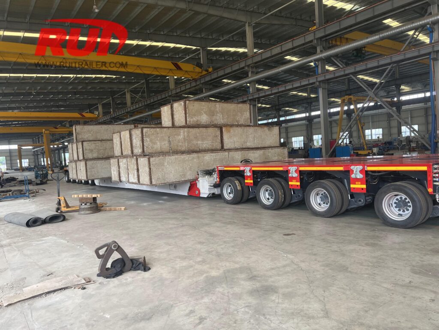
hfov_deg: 67.3
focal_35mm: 26
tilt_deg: -1.7
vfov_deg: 53.1
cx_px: 220
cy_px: 165
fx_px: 330
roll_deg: +4.0
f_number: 1.5
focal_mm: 5.7
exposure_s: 1/153
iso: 64
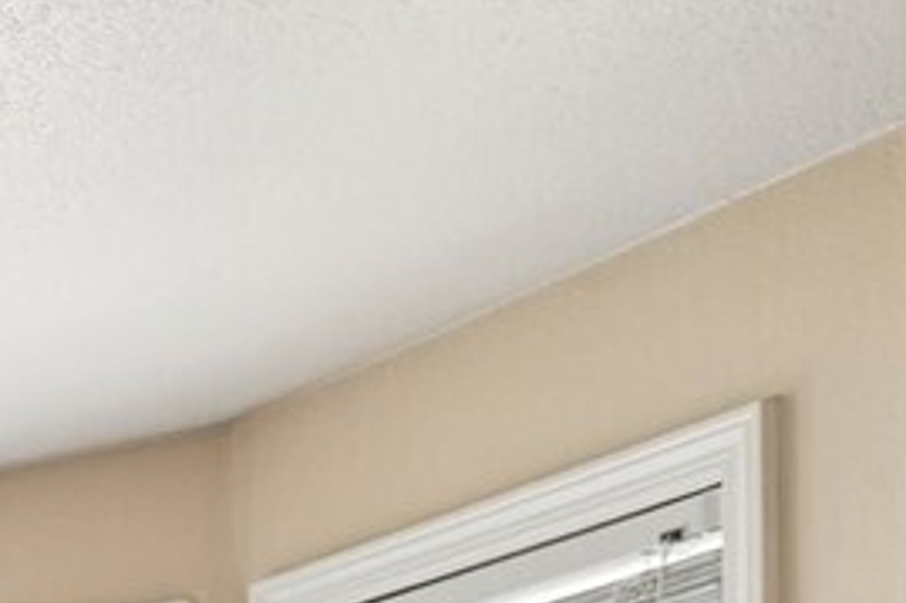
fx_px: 2540
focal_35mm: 101
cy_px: 1245
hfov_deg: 10.9
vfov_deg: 11.9
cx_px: -1945
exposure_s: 1/8
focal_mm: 16
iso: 400
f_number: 8
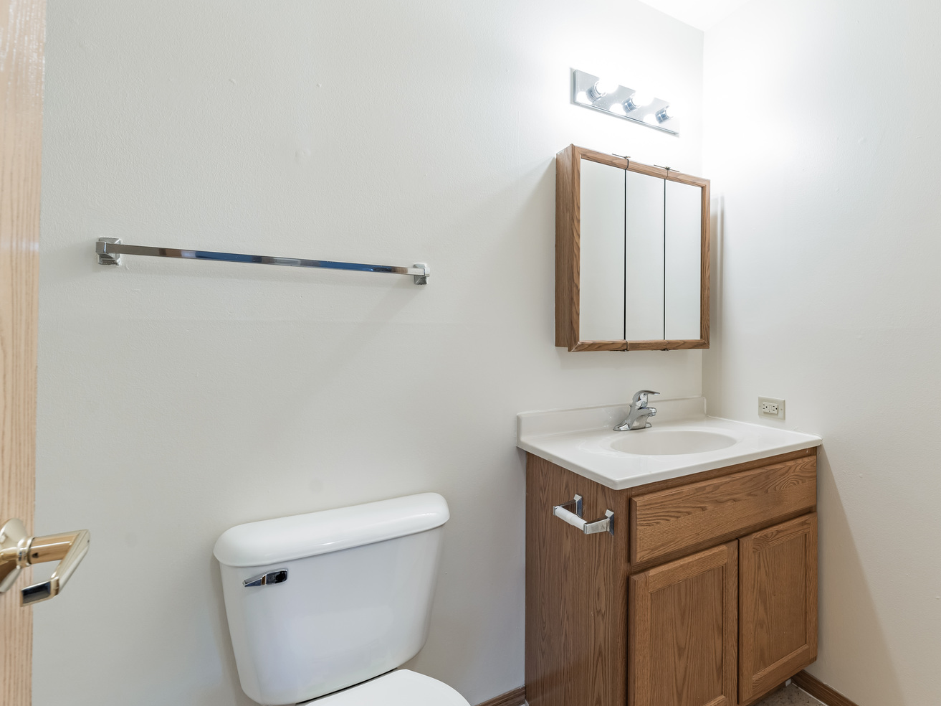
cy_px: 341
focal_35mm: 18
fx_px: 489
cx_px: 665
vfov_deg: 71.5
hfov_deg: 83.1
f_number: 8
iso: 100
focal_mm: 12
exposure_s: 1/3
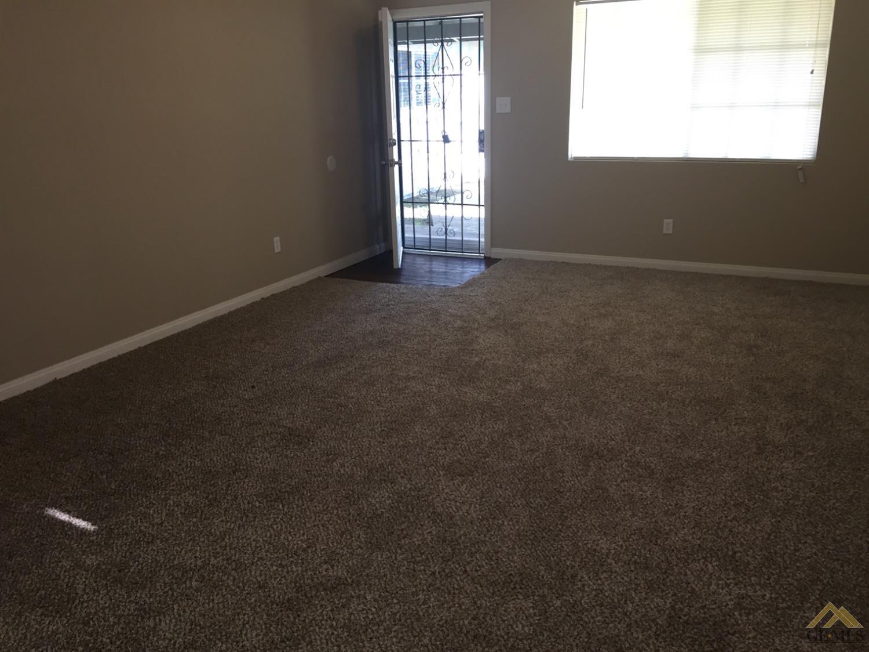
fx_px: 728
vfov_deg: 48.2
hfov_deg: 61.7
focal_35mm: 29
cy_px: 326
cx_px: 434
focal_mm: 4.15
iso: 64
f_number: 2.2
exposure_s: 1/30
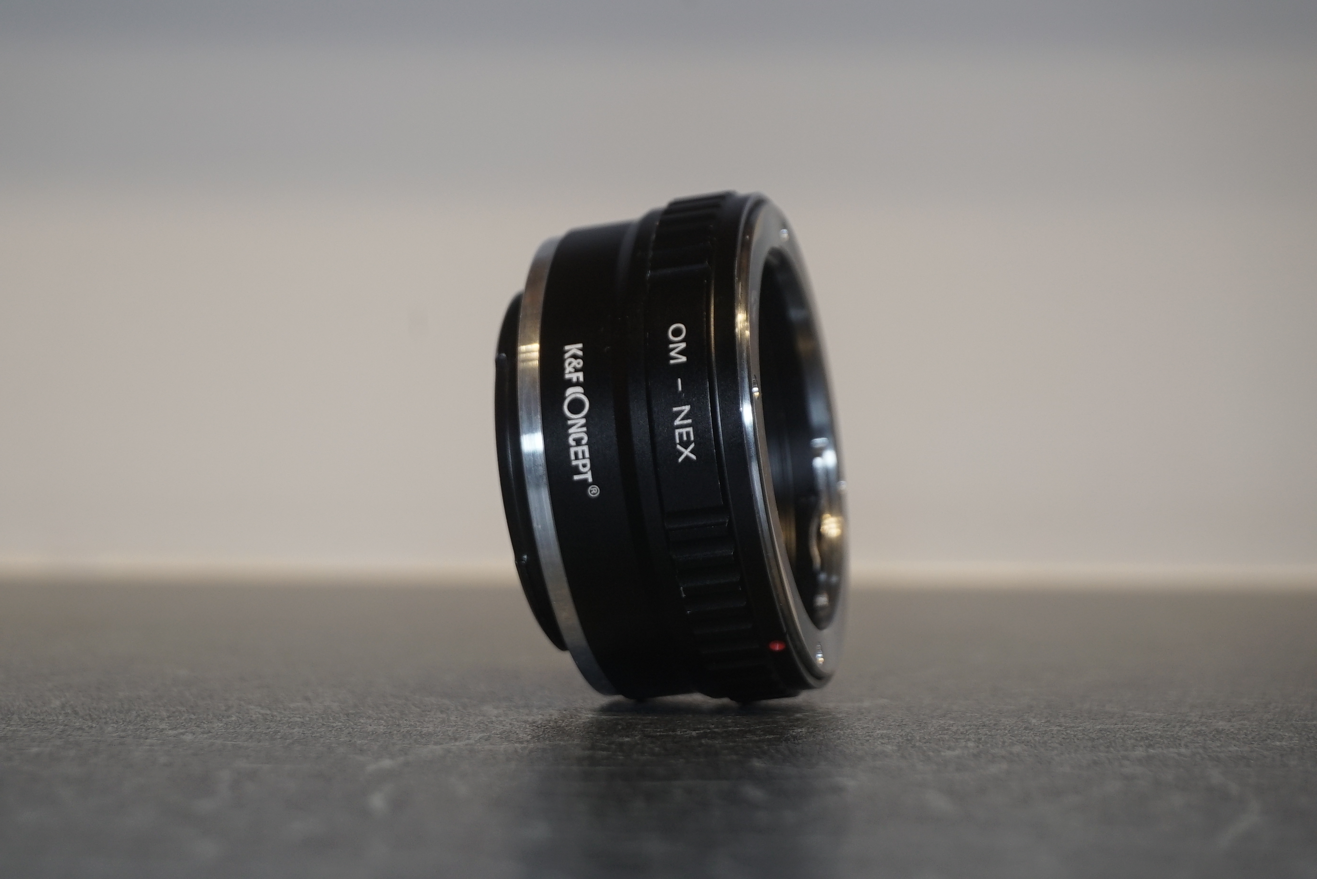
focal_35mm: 75
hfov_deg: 27.0
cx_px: 658
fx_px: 2745
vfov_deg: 18.2
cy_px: 440
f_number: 8
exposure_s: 1/60
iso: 800
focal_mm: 50
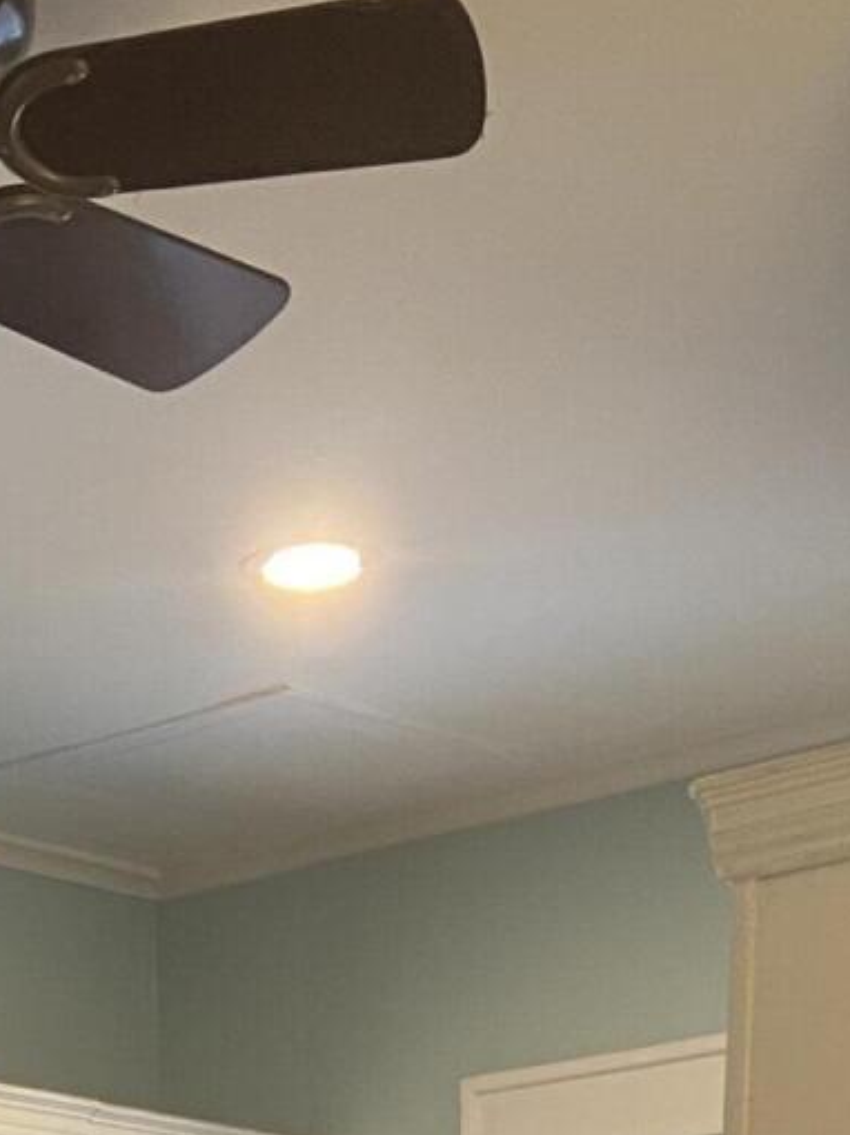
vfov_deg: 16.0
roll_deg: +0.3
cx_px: -105
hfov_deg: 14.1
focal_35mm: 102
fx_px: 3342
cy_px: 2099
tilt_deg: -5.2
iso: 160
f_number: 1.8
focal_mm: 4.25
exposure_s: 1/60
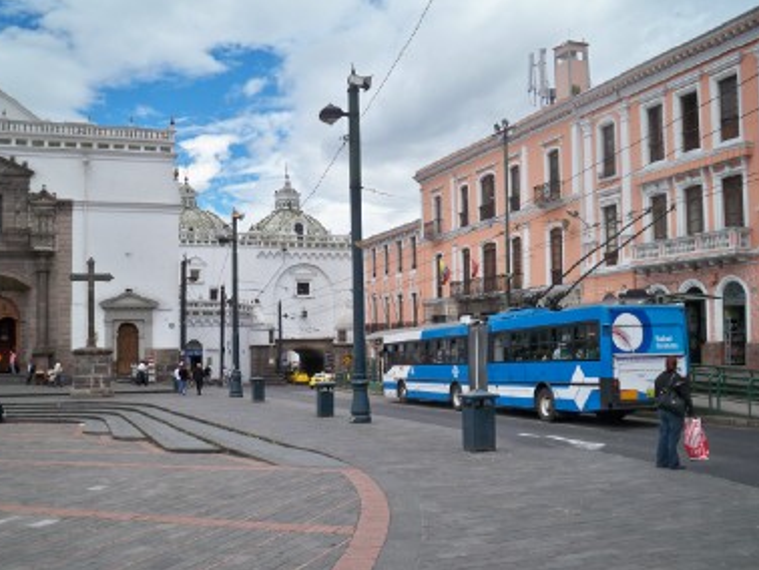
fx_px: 812
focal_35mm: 37
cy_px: 297
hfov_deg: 50.1
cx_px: 371
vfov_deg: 38.7
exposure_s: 1/320
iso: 64
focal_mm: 6.3
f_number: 4.7
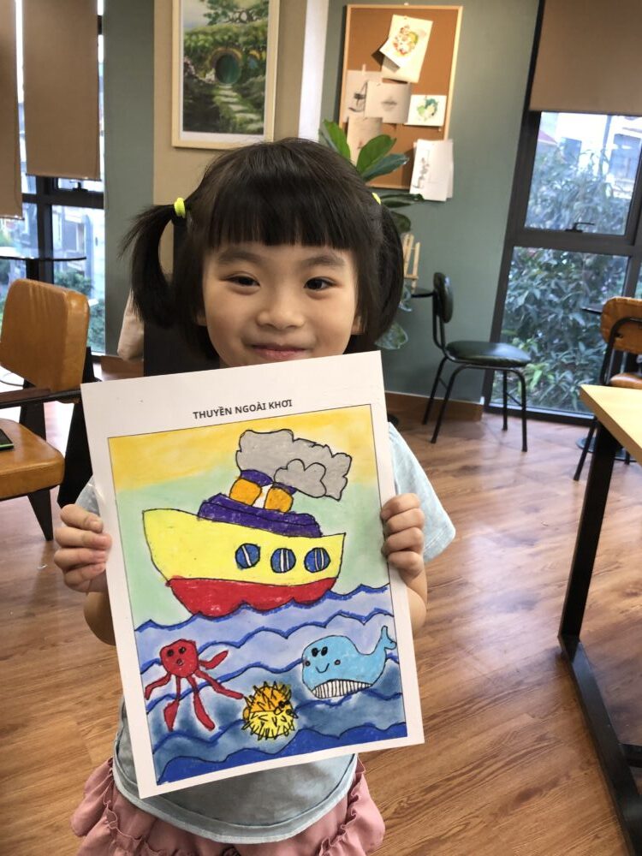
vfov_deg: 63.4
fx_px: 692
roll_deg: -4.4
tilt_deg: -14.1
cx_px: 321
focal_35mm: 28
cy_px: 428
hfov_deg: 49.7
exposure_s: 1/30
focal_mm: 3.99
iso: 40
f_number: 1.8
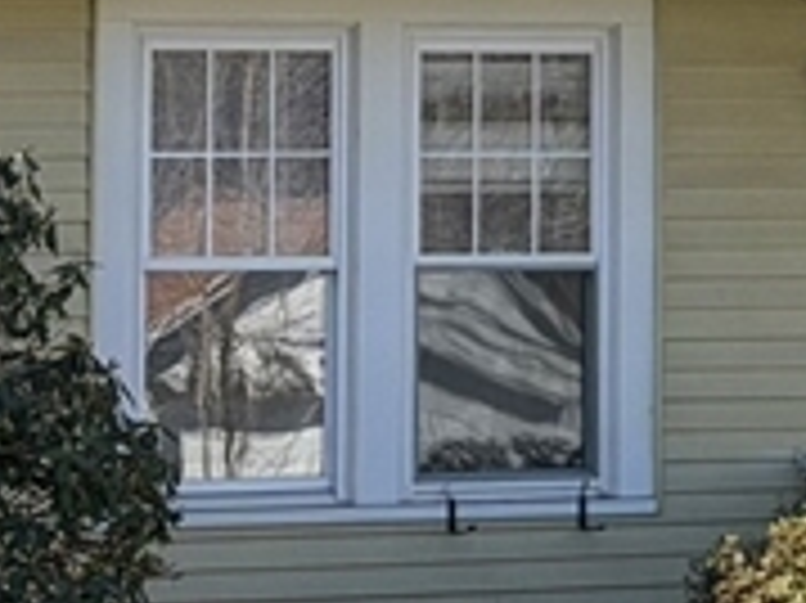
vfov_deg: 5.3
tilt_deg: +8.4
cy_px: -477
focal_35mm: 275
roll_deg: +0.2
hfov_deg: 7.0
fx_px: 6399
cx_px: 1481
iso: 64
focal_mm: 6.76
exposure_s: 1/3226
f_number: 1.78
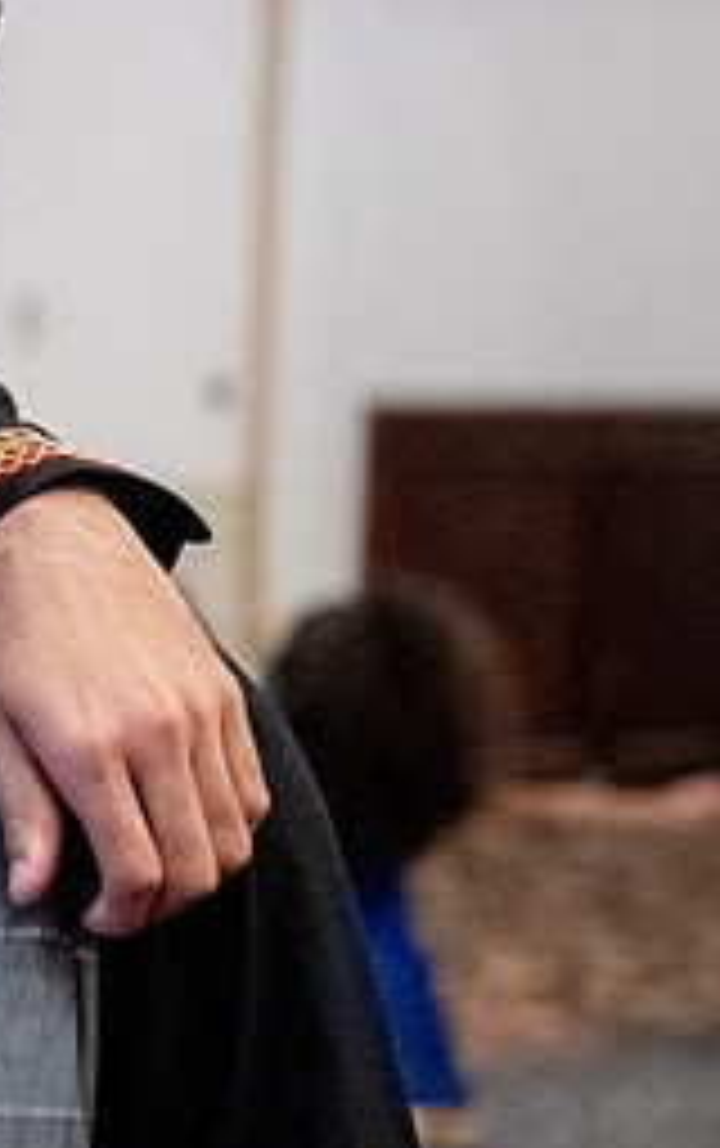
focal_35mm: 162
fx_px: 5072
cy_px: 394
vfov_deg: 12.9
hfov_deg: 7.9
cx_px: -562
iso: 32000
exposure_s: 1/320
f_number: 4
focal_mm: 70
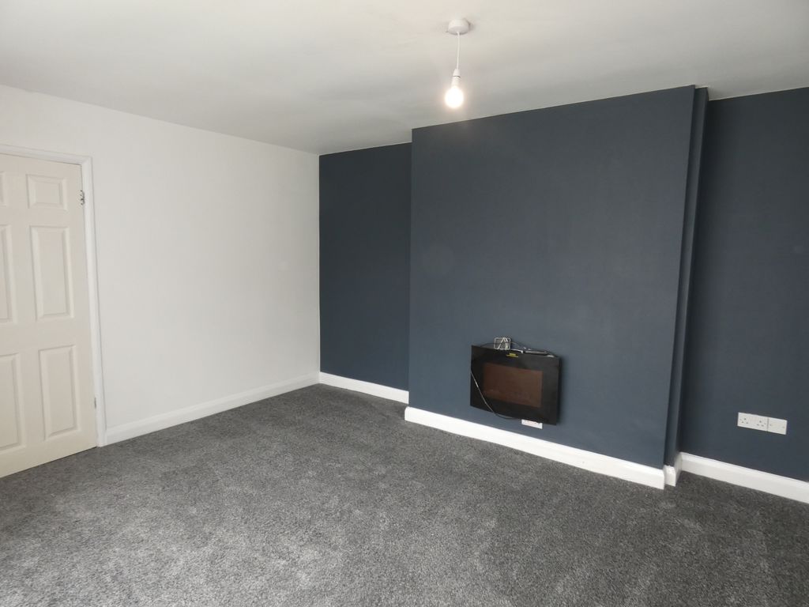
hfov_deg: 81.7
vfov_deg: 66.0
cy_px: 304
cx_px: 404
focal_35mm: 20
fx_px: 467
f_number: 2.8
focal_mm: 3.6
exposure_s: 1/60
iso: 200
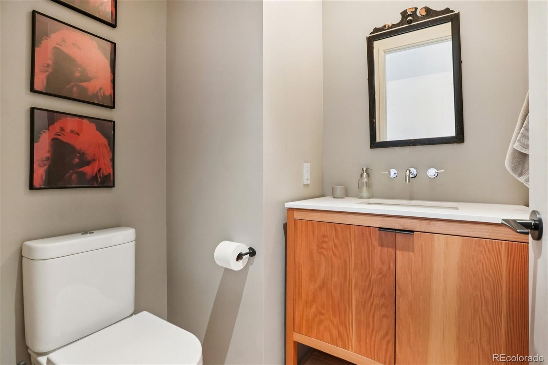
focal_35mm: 16
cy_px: 182
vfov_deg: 72.0
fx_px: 251
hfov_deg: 95.0
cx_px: 274
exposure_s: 1/6
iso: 800
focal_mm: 11
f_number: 8
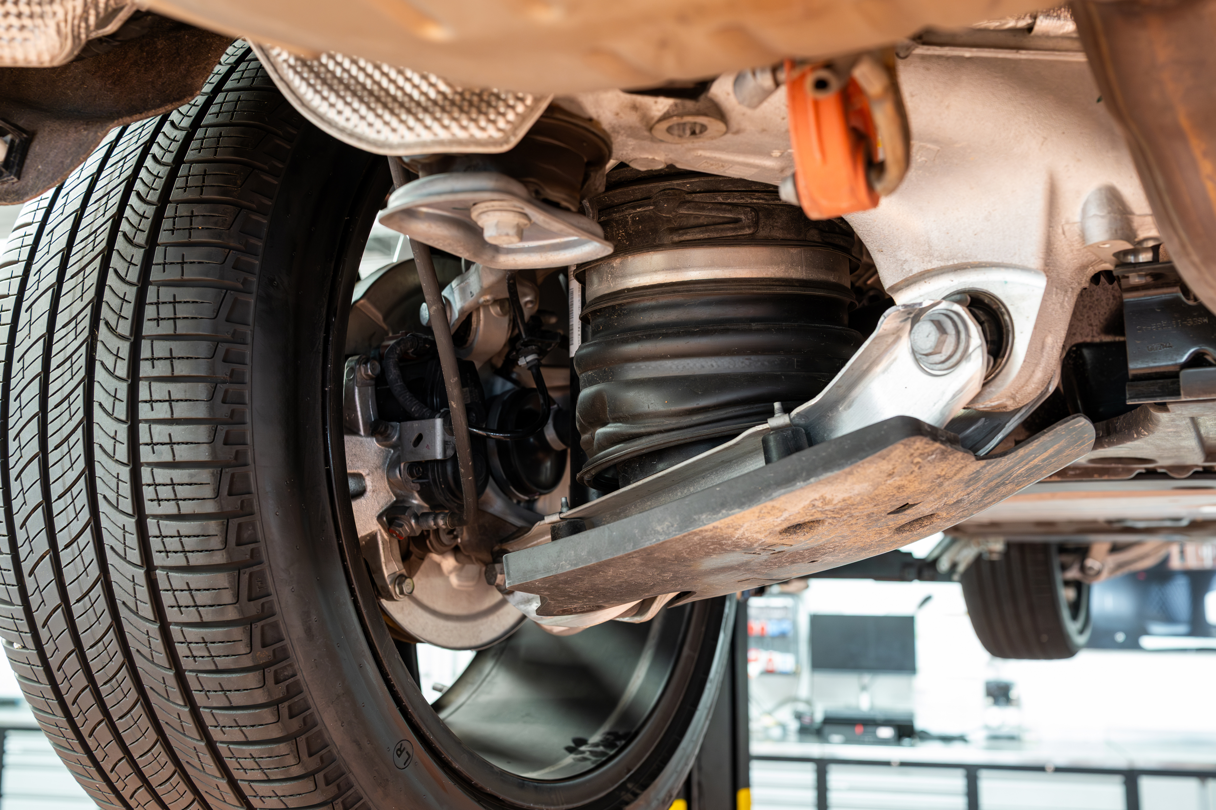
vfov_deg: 37.9
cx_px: 608
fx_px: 1182
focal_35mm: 35
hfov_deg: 54.4
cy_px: 405
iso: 3200
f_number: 5
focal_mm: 35
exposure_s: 1/40
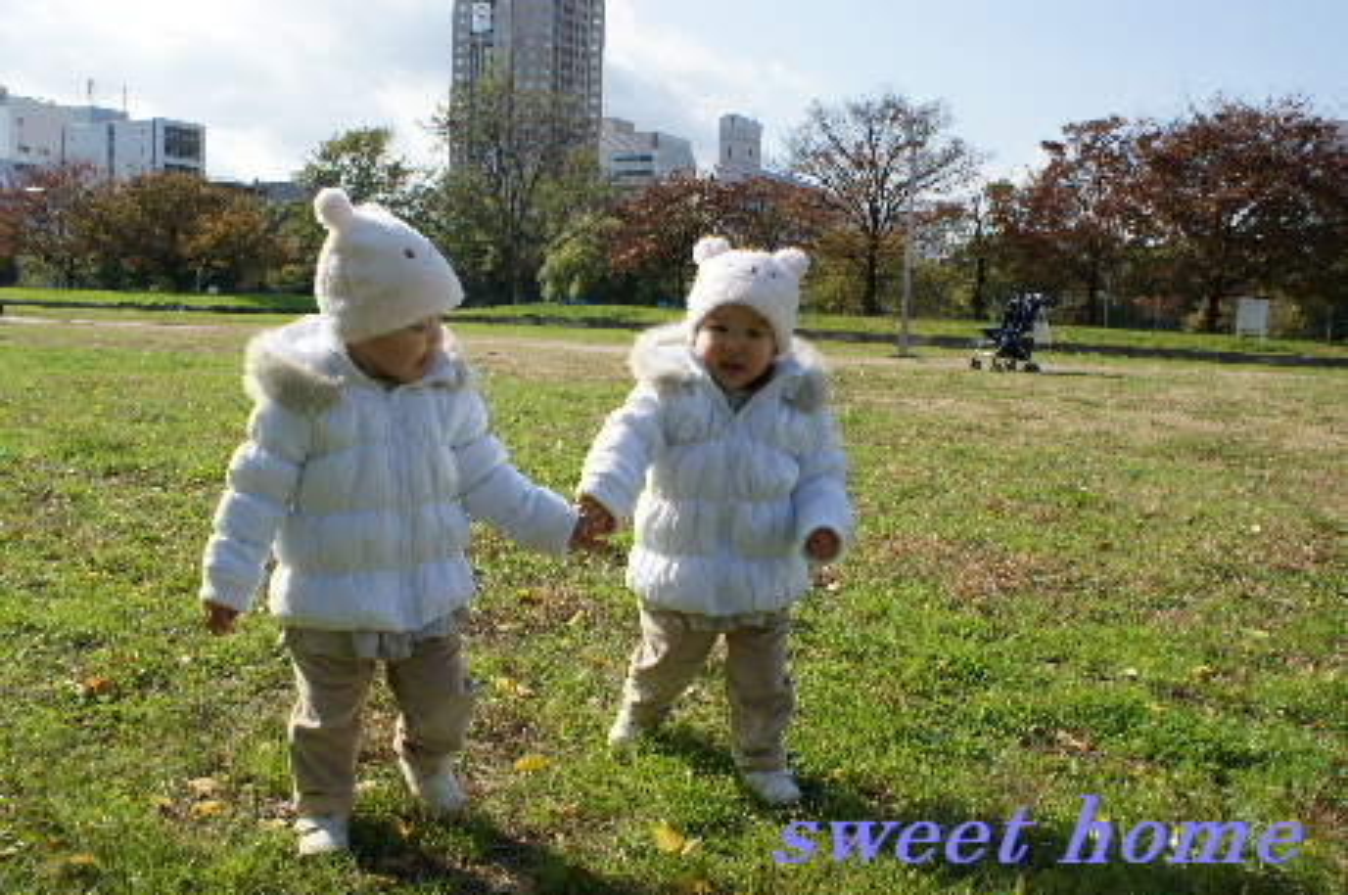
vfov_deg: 43.5
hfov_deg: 62.0
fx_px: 1122
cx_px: 674
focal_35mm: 30
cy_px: 448
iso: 100
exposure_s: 1/160
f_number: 10
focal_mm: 20
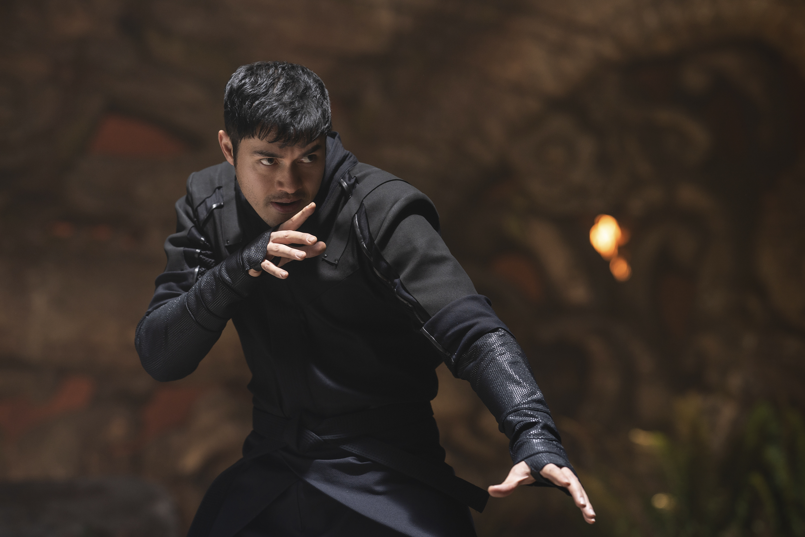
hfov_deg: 15.2
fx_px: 3019
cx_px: 402
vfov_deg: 10.2
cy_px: 268
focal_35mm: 135
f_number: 2.8
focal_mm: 135
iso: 320
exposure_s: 1/320
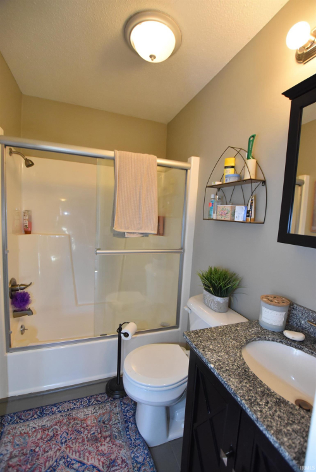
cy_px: 236
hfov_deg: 77.4
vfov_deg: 100.3
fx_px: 197
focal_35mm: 15
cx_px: 158
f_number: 3.5
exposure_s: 1/125
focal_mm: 10
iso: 1100
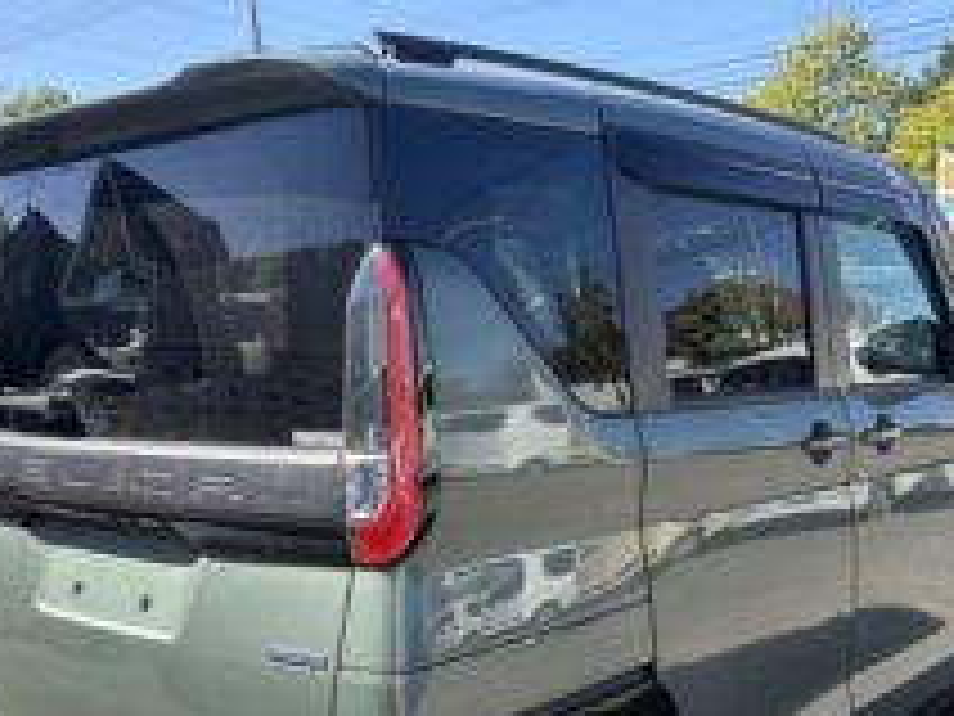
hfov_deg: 43.9
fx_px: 1185
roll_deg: +2.8
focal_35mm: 43
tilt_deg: -11.1
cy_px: 556
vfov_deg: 32.8
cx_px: 472
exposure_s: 1/1196
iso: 64
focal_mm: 5.96
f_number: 1.6
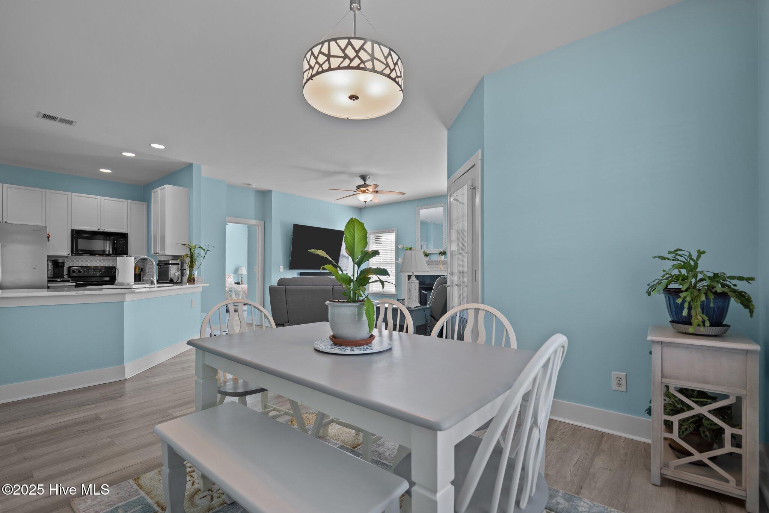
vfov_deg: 73.7
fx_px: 342
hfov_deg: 96.7
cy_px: 256
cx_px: 384
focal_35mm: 16
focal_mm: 16
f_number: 4
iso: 400
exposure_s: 1/20
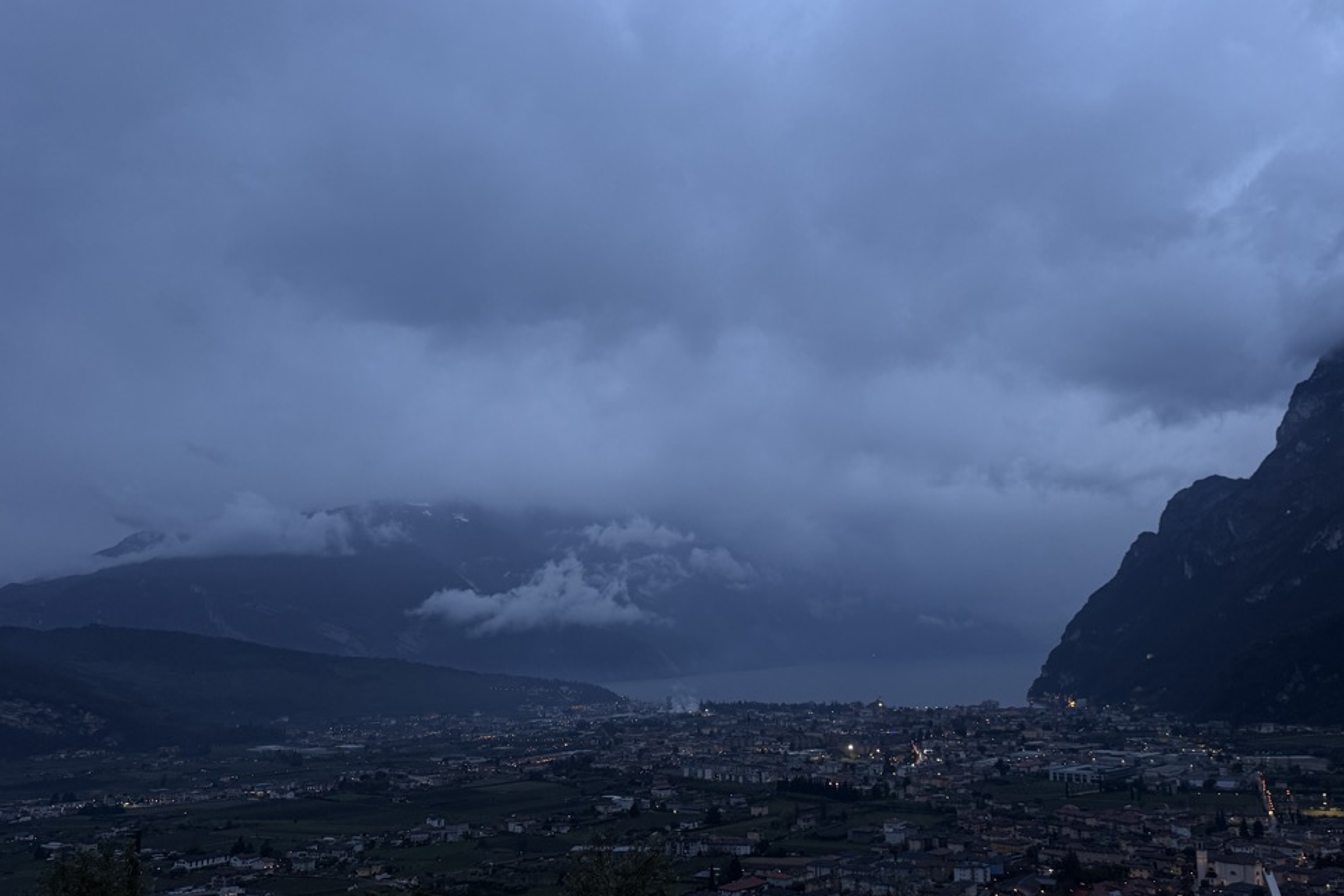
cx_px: 801
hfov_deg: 59.8
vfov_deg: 42.3
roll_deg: +0.8
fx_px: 1157
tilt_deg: +9.4
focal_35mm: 31
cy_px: 472
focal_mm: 6.76
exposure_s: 1/121
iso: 200
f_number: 1.78
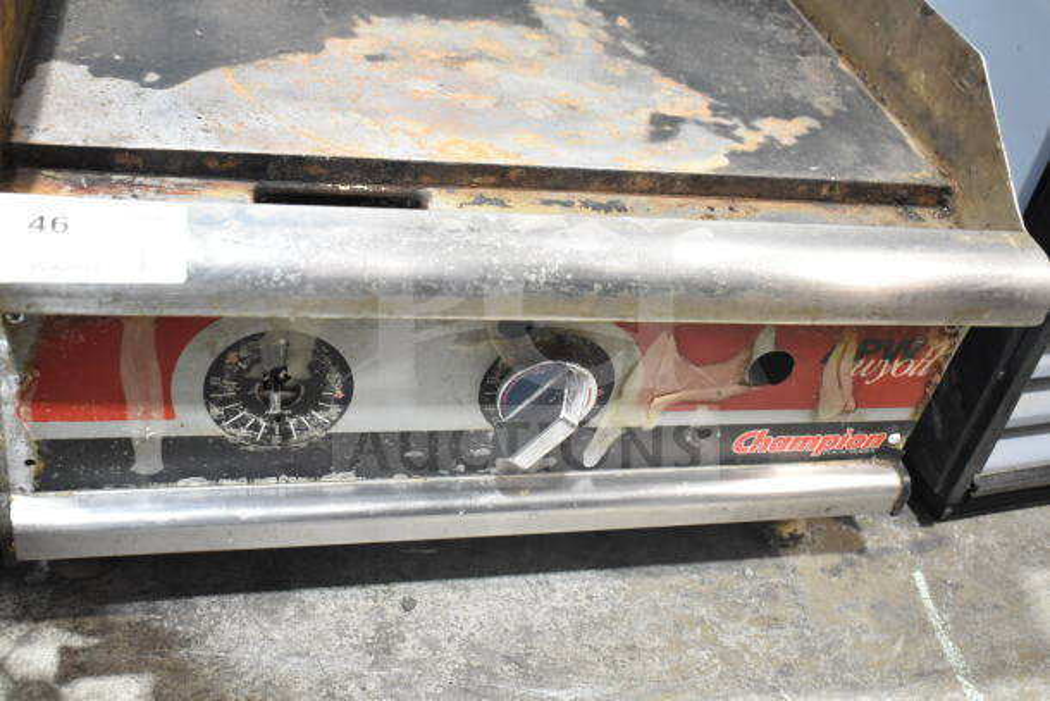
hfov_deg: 47.9
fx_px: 1181
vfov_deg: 33.0
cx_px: 525
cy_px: 350
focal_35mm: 40
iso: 1600
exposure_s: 1/60
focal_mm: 27
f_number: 4
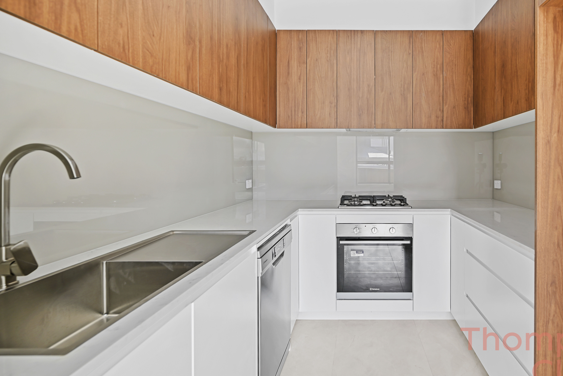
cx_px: 337
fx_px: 266
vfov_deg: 70.5
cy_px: 184
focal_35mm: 17
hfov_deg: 92.1
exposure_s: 1/25
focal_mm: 14
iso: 100
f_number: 4.5
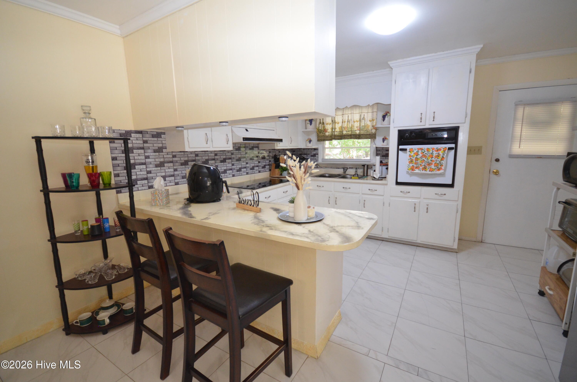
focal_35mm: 15
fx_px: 240
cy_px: 191
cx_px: 288
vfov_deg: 77.1
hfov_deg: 100.5
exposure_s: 1/60
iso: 1600
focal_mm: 10
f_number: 4
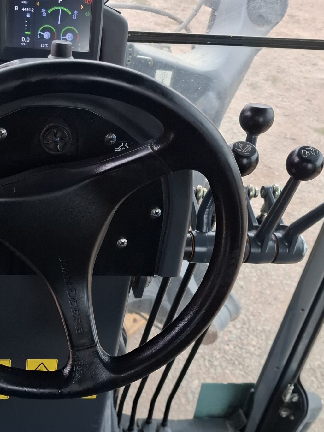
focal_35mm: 43
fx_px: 537
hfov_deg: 32.9
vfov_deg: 43.7
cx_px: 75
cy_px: 247
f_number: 1.8
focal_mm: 5.54
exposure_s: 1/177
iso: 50
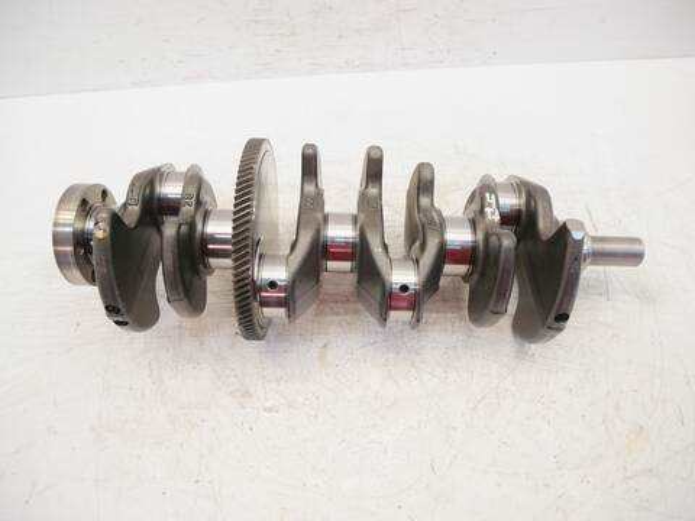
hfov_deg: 71.6
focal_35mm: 24
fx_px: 482
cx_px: 348
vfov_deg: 56.8
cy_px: 260
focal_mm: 12
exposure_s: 1/100
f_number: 3.5
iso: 200
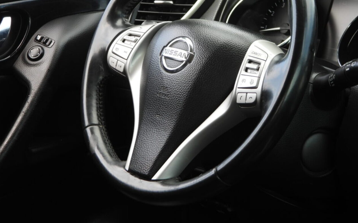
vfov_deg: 12.1
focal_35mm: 108
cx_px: 204
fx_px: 1054
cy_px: 70
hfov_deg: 19.3
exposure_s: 1/125
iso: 100
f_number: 3.5
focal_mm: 14.4
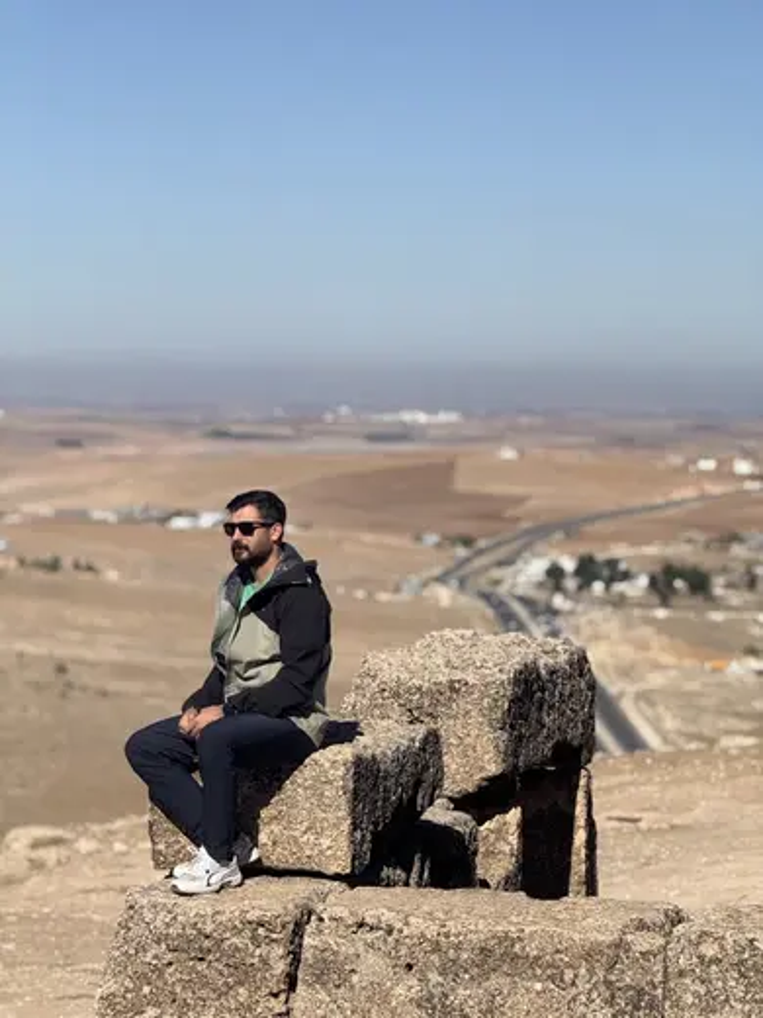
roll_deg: -0.5
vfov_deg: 16.4
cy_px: 509
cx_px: 382
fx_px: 3527
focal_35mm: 120
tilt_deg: -2.4
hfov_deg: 12.3
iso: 50
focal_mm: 15.66
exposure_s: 1/3195
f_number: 2.8
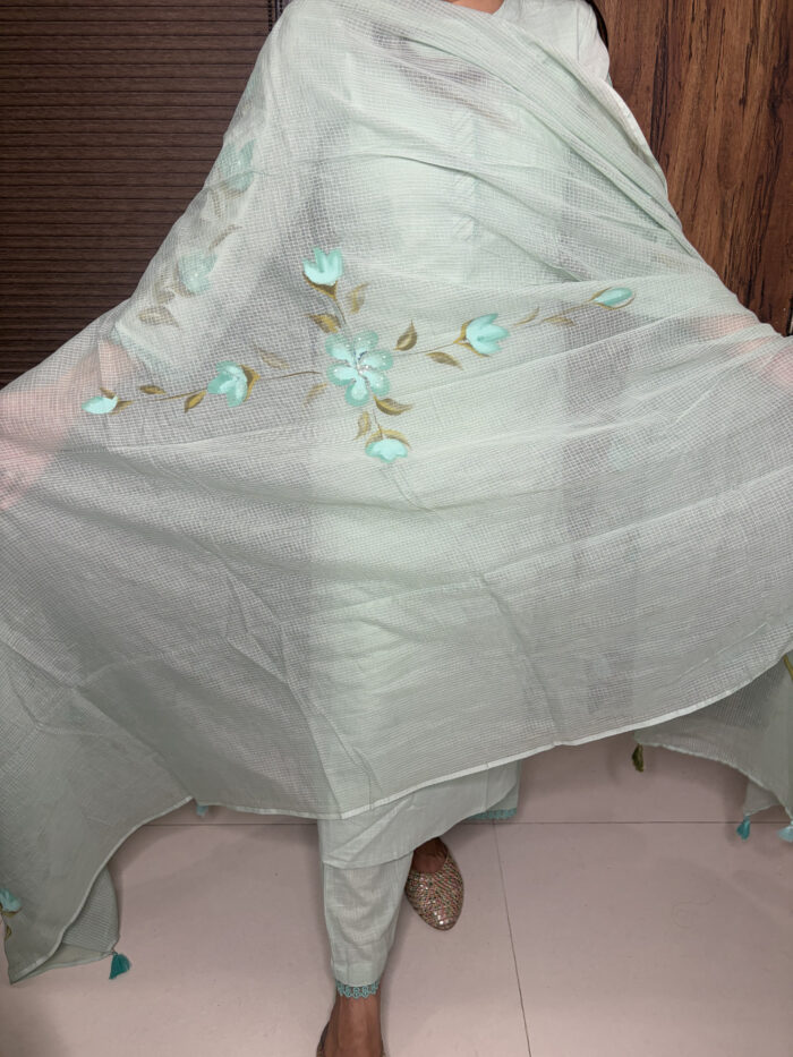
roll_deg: -0.1
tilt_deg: -23.7
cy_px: 528
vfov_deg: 67.3
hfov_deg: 53.1
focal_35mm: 26
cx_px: 396
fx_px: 794
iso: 64
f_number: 1.6
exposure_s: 1/50
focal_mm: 5.96
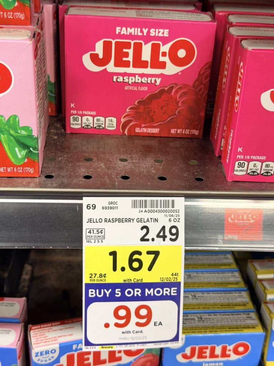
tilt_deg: -30.2
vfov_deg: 39.7
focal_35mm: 48
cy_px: 183
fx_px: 507
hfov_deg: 30.3
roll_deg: -4.6
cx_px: 137
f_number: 1.78
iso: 125
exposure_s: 1/60
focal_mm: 6.76
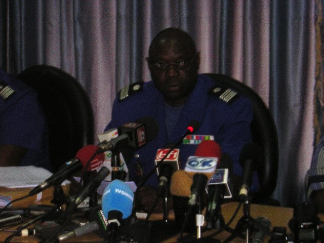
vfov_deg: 14.8
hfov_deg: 19.6
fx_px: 936
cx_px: 162
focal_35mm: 100
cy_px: 122
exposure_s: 1/60.1
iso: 400
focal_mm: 13.1
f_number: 4.5
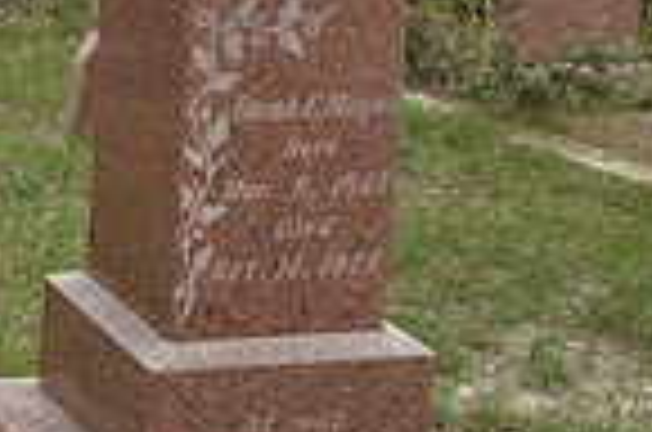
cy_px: -9
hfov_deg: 16.3
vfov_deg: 13.2
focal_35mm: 102
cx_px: -576
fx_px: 1843
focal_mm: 17
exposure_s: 1/125
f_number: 5.6
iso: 220
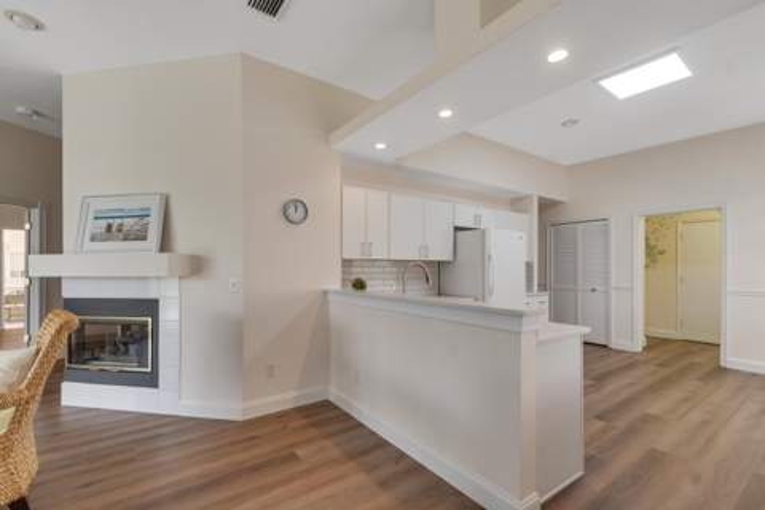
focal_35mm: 15
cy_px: 255
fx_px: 319
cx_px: 382
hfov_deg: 100.4
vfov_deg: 77.3
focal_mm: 10
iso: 320
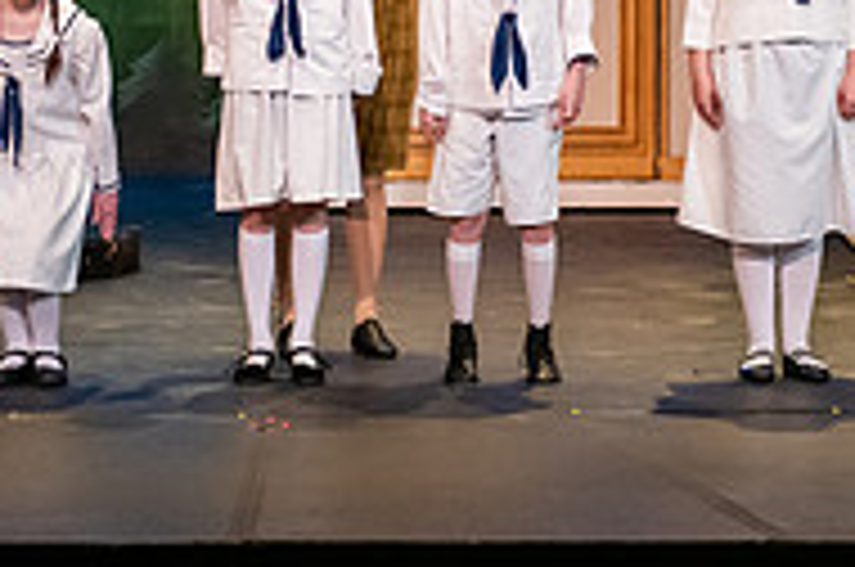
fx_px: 4789
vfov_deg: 6.7
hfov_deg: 10.2
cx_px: 526
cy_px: -97
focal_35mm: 202
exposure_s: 1/200
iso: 2500
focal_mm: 66
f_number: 3.2
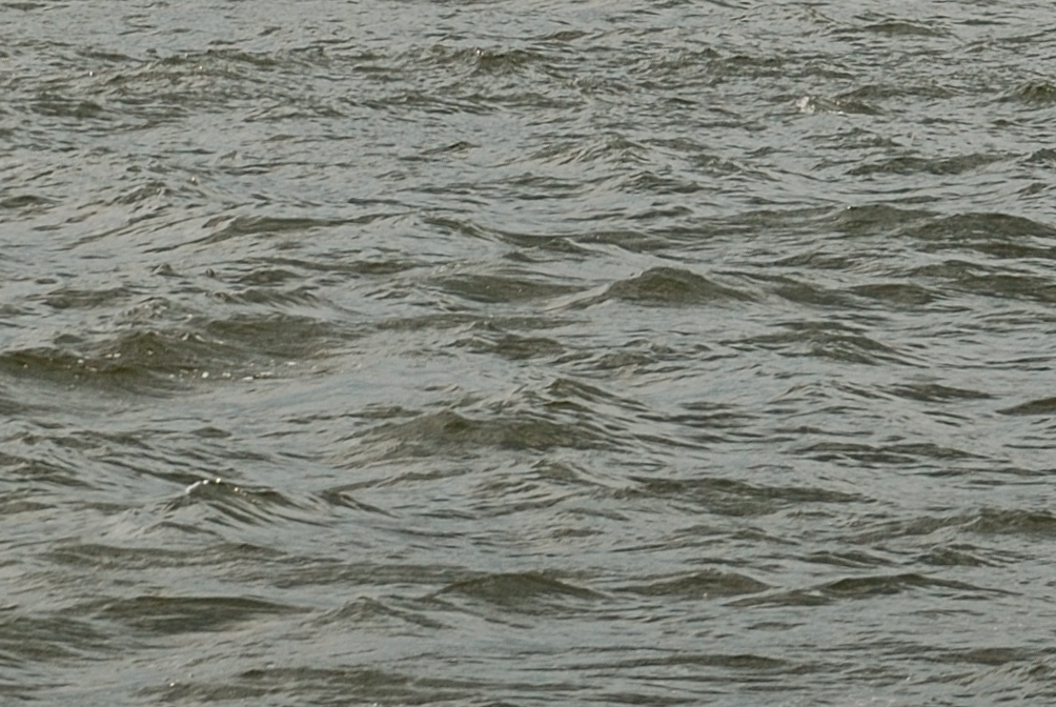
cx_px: 302
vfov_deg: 4.1
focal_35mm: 335
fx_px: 9838
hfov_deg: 6.1
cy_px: -506
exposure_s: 1/400
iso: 100
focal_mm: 62
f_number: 8
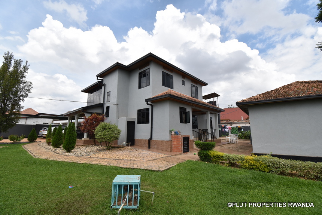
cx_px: 161
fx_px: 134
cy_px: 108
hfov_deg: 100.3
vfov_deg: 77.4
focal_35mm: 15
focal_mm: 10
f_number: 8
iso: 100
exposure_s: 1/250
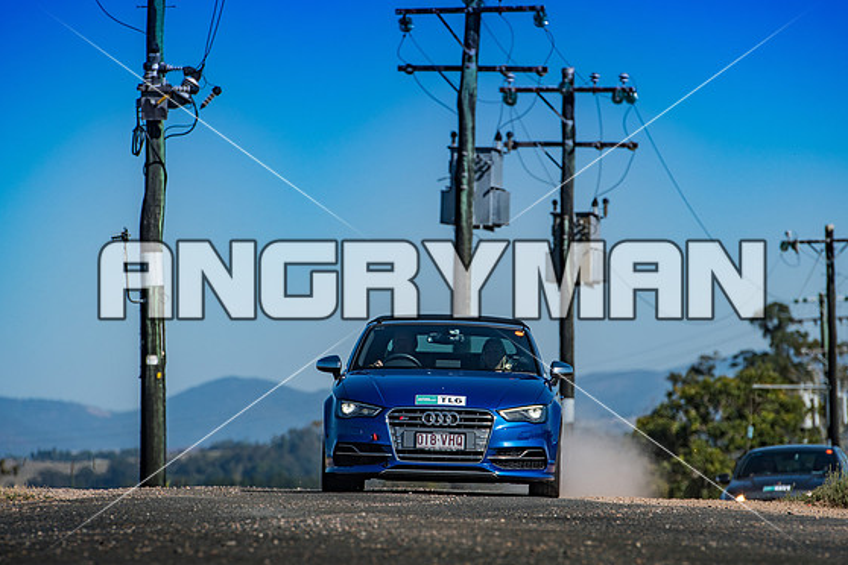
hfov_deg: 6.6
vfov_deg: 4.4
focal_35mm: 312
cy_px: 280
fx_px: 7349
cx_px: 427
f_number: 4.5
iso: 100
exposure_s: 1/2500
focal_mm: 200
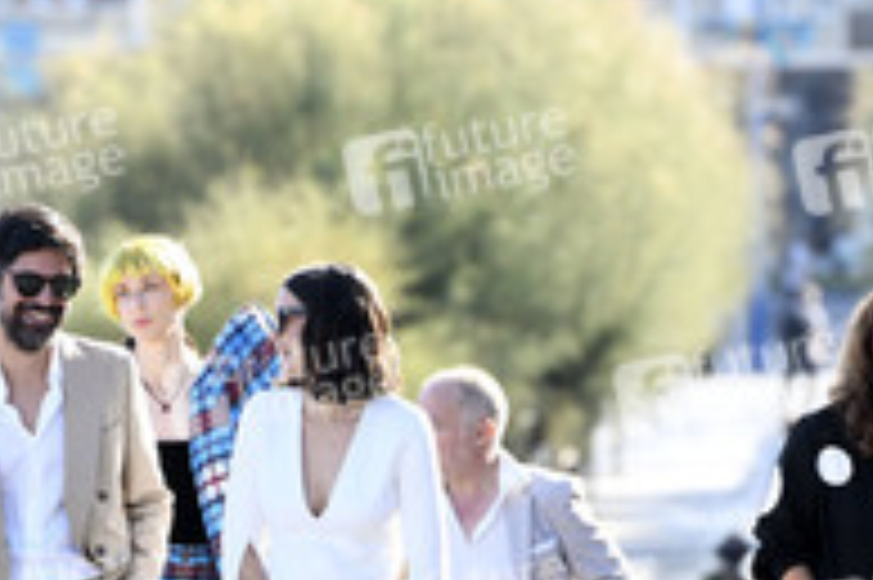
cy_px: 499
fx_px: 11242
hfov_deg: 4.4
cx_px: 340
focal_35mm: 464
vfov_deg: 3.0
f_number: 5
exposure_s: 1/1000
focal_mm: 200
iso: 640
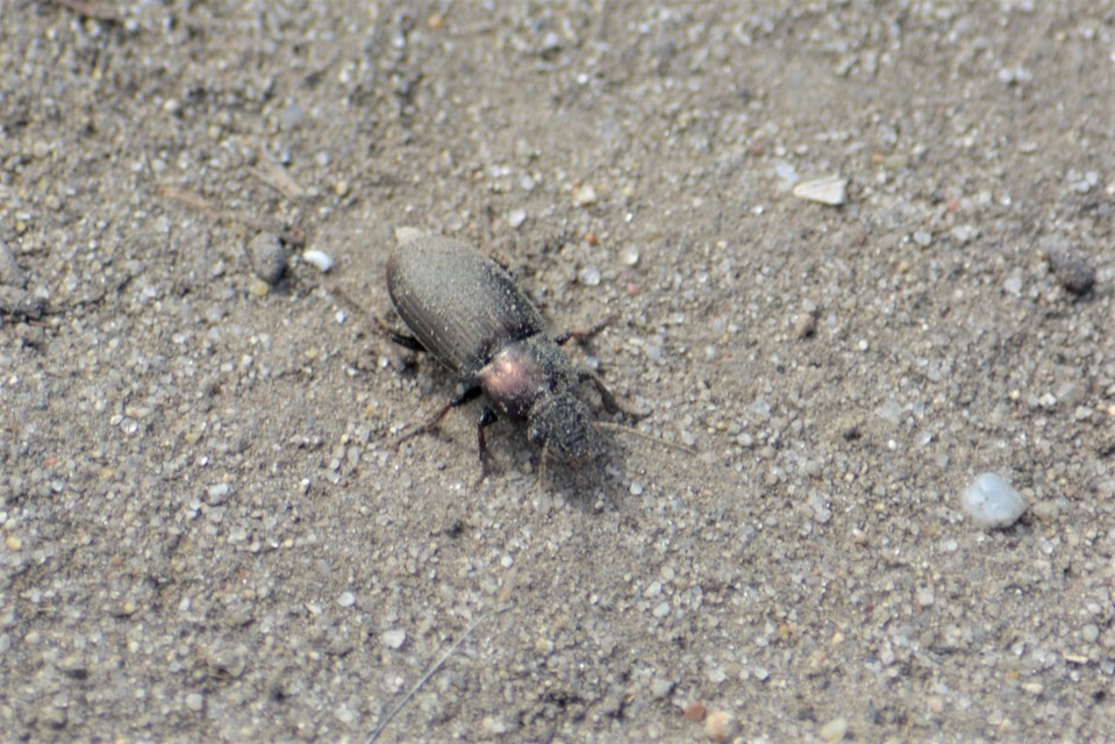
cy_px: 372
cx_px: 558
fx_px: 13941
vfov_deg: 3.1
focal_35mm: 450
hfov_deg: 4.6
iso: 100
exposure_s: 1/160
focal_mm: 300
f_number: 8
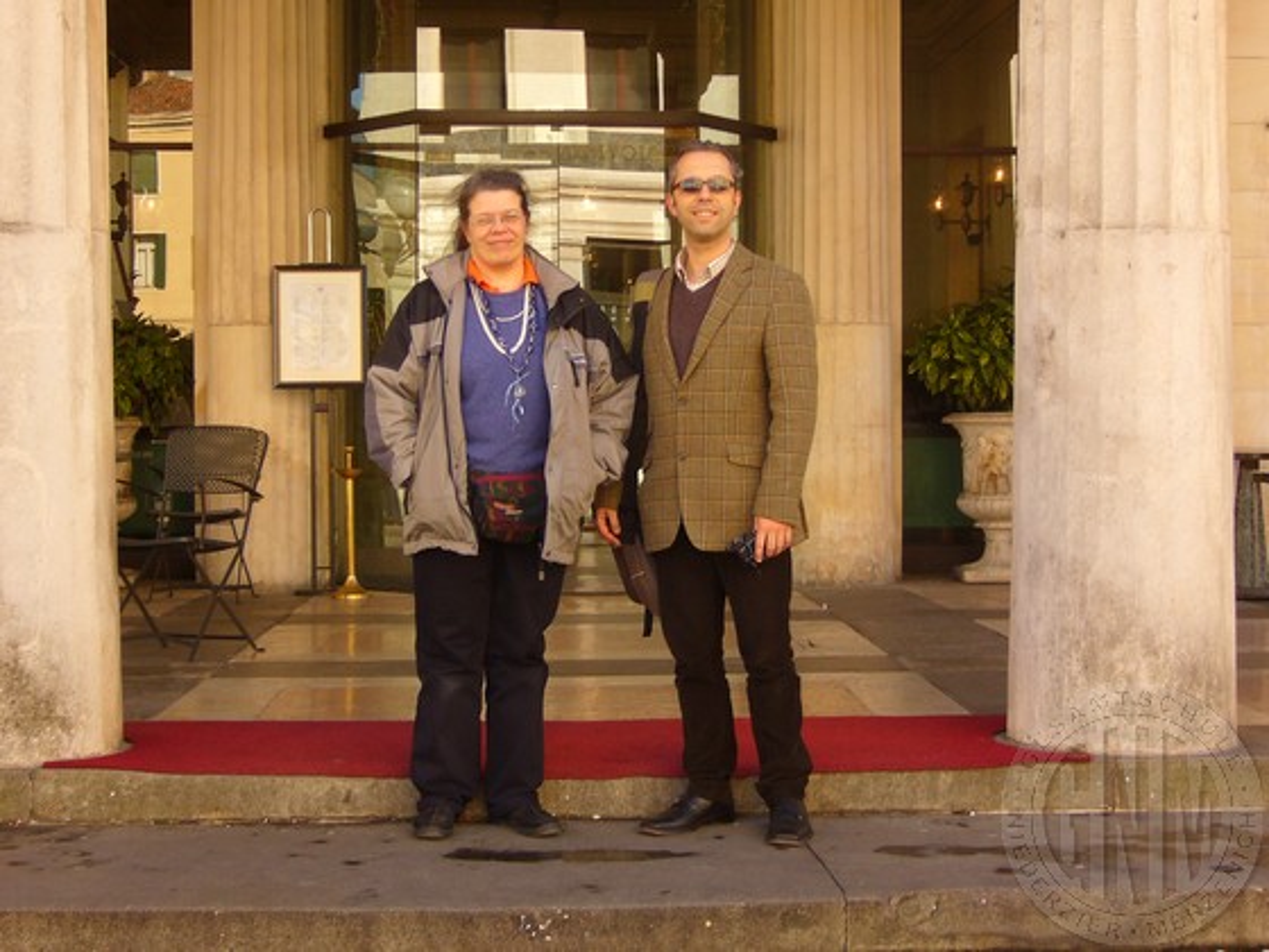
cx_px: 634
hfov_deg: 27.8
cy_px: 476
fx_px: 2566
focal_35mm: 70
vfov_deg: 21.0
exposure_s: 1/80
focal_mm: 11.5
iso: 80
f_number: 4
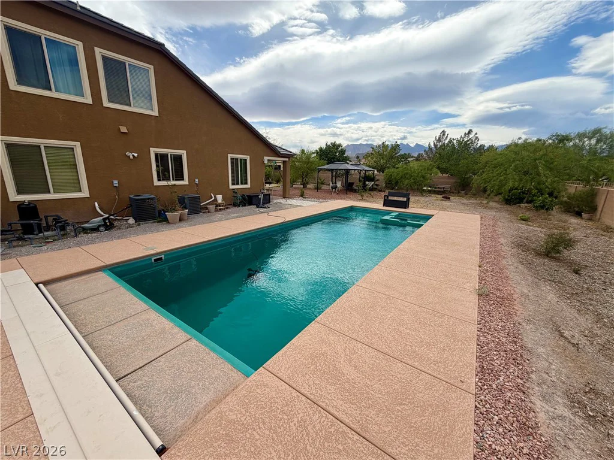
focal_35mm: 14
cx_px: 307
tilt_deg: -15.8
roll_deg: -0.7
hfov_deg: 102.1
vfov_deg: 85.7
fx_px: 248
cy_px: 230
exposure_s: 1/1033
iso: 25
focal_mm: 2.22
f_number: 2.2
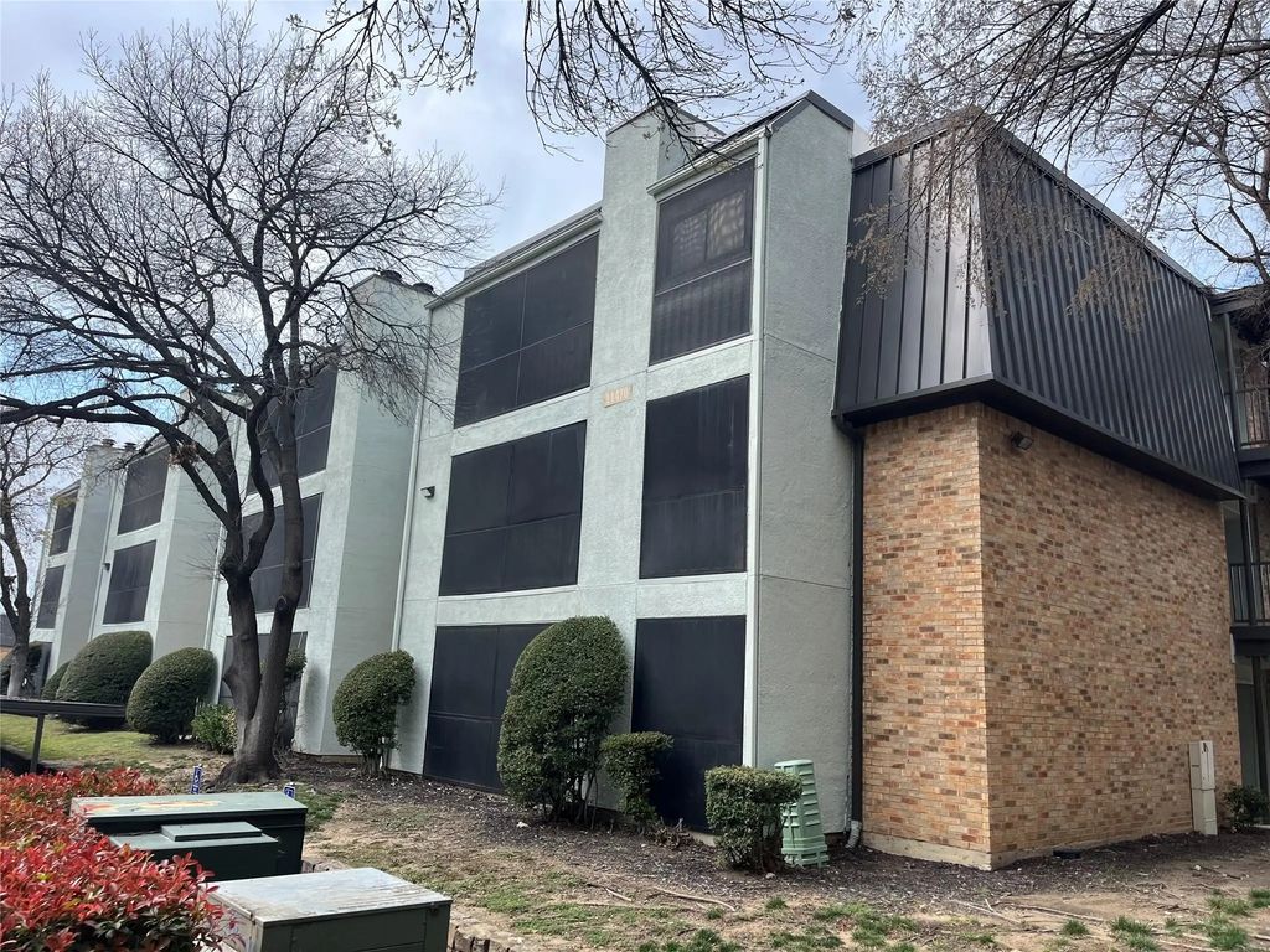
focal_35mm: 26
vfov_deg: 53.1
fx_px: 954
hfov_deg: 67.3
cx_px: 635
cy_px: 476
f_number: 1.6
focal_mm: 5.1
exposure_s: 1/1279
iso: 50
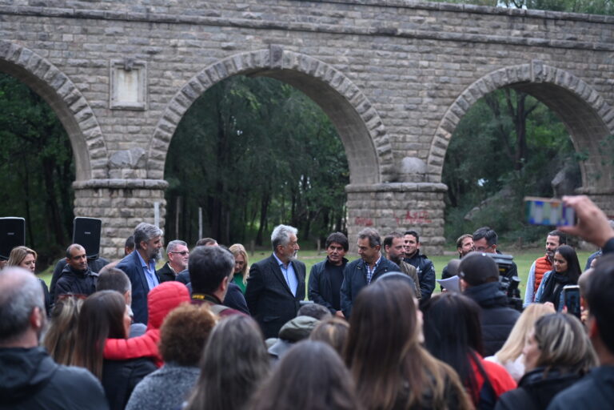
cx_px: 307
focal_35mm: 70
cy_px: 205
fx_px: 1194
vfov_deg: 19.5
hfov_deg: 28.8
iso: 1000
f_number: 4
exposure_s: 1/1000
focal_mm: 70
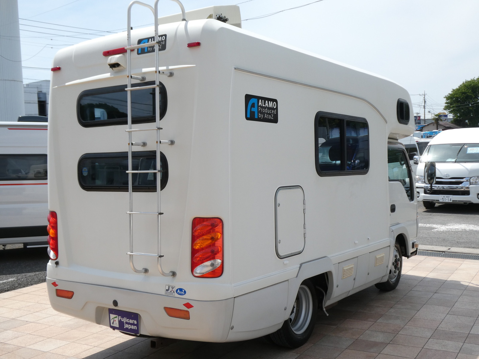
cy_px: 180
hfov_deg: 46.8
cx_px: 240
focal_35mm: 40
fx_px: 554
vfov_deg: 36.0
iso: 80
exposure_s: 1/800
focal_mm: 7.2
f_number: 3.8
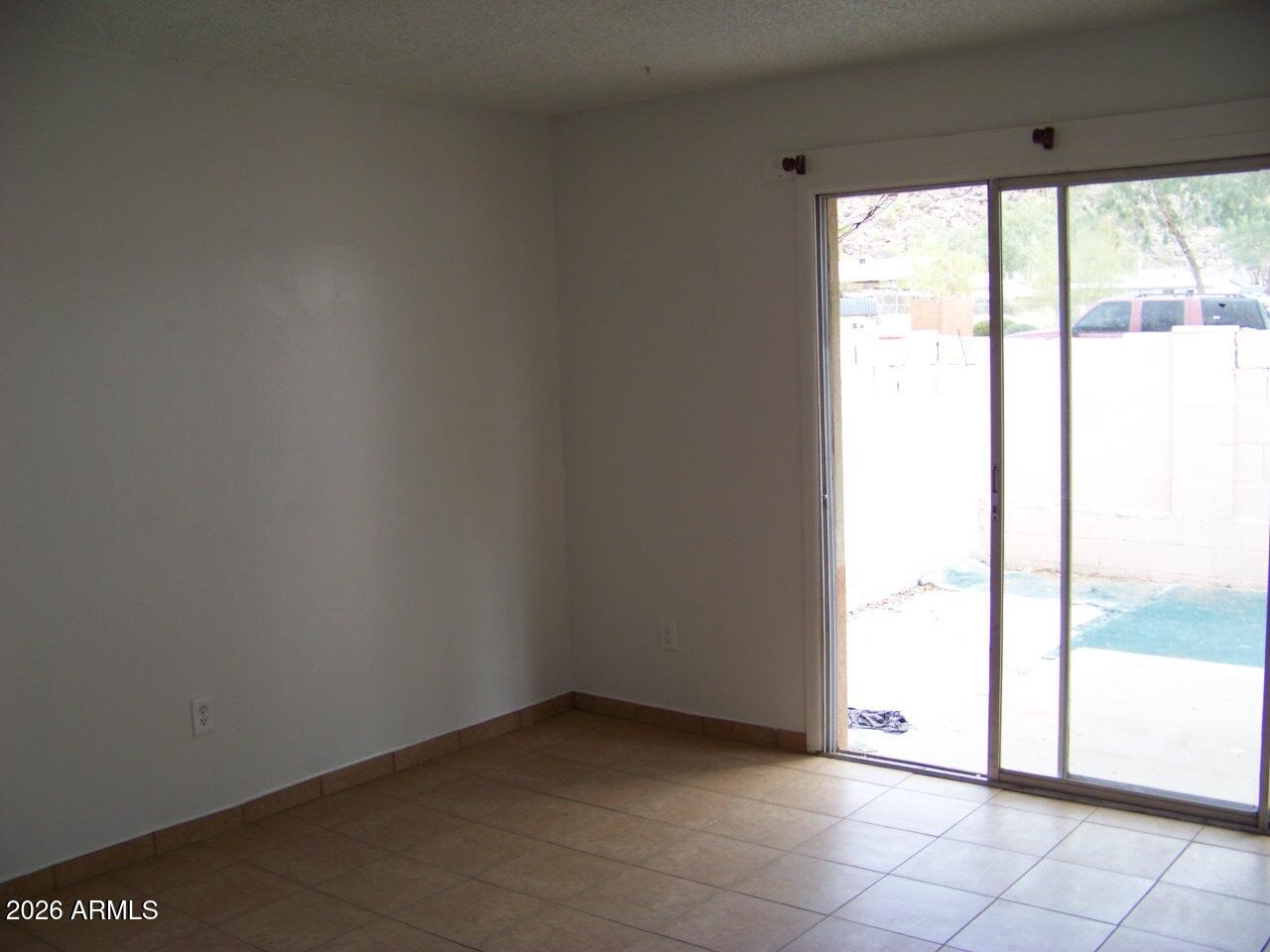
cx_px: 635
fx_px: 1321
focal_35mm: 36
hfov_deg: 51.4
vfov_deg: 39.7
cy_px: 476
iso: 69
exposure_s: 1/60
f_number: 2.8
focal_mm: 5.85
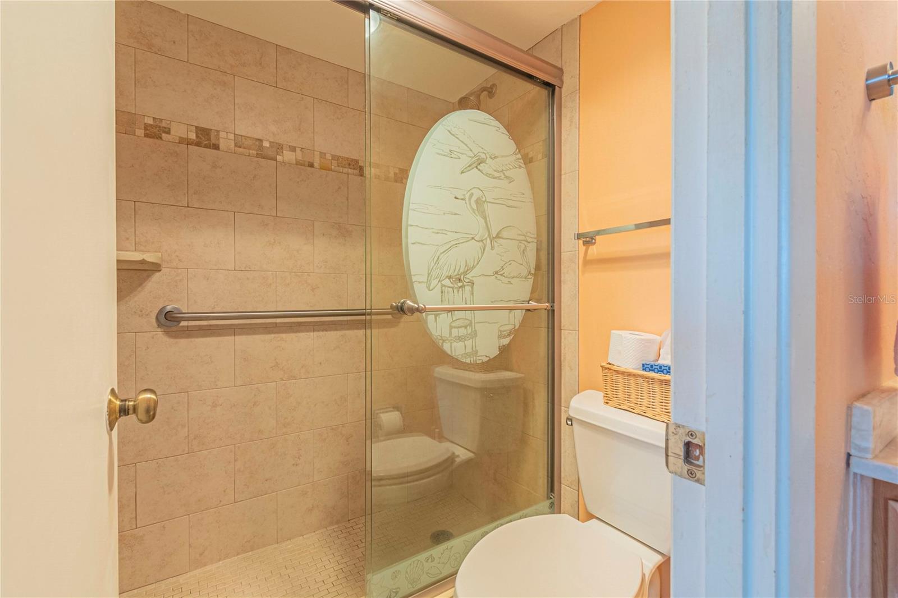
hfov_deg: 100.4
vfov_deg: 77.3
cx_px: 449
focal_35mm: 15
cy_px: 299
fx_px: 374
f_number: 7.1
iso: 320
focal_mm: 10
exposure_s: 1/200
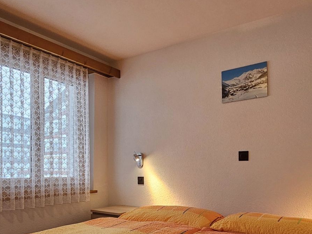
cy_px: 162
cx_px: 139
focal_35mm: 30
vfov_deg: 45.9
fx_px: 271
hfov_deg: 59.8
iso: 50
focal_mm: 2.2
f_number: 2.2
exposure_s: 1/50
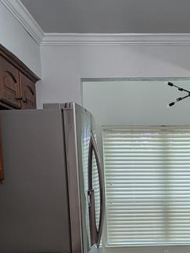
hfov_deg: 24.8
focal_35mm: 58
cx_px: 158
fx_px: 424
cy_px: 224
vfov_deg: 31.8
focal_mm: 6.81
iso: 79
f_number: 1.85
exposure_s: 1/60
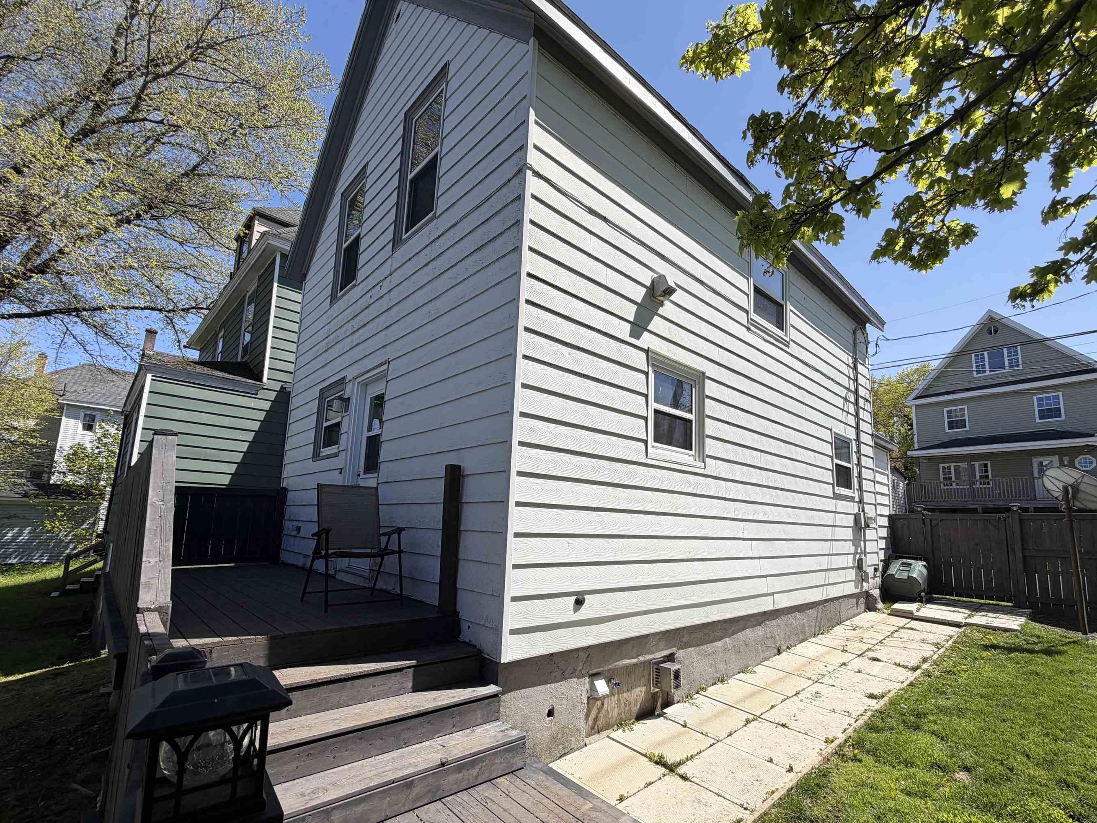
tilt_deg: +10.4
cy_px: 449
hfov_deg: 94.4
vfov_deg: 77.9
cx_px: 583
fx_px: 507
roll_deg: -1.5
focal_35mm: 16
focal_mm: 2.22
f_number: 2.2
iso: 20
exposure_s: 1/853
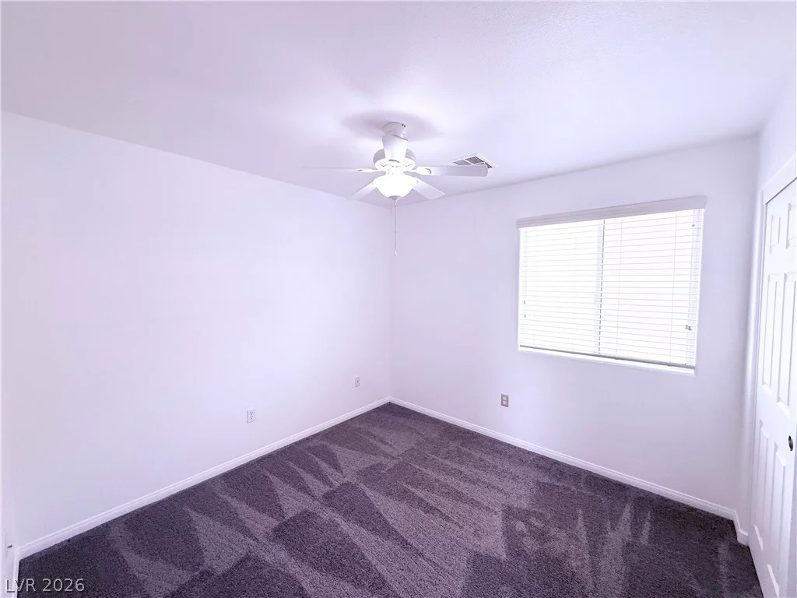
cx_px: 398
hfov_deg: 102.1
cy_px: 299
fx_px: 322
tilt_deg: -2.9
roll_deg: +0.1
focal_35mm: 14
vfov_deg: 85.7
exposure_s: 1/120
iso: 200
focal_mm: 2.22
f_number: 2.2
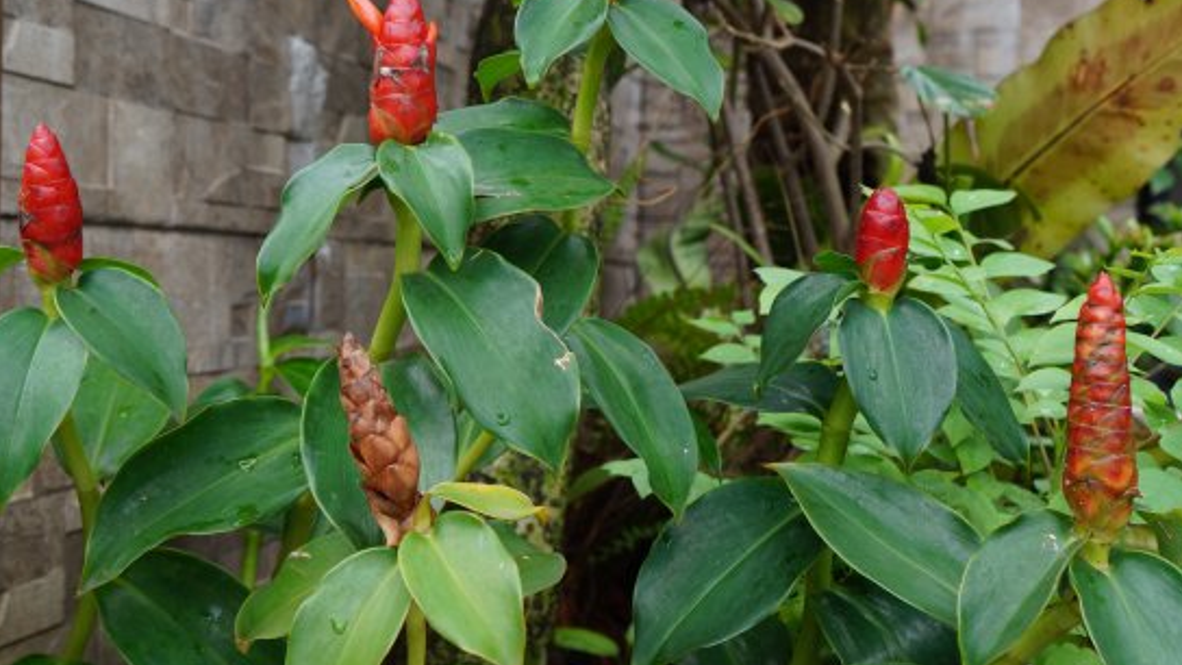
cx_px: 574
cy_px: 273
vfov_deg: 22.6
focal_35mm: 53
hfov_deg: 39.2
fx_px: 1661
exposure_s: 1/60
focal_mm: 30
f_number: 5.6
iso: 100
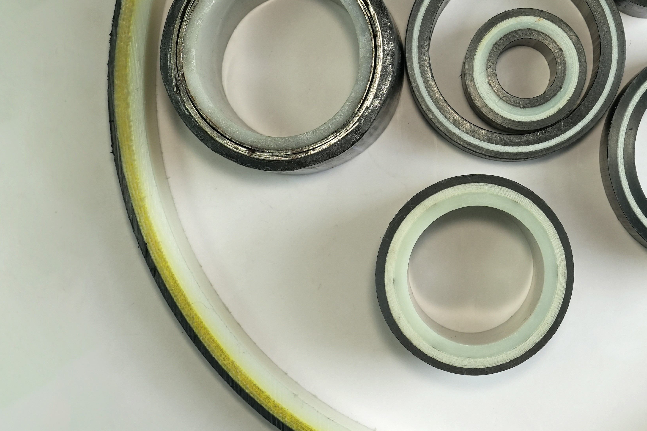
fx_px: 1761
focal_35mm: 98
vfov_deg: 13.9
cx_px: 521
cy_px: 91
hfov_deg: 20.6
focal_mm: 46
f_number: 6.7
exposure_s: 1/90
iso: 640
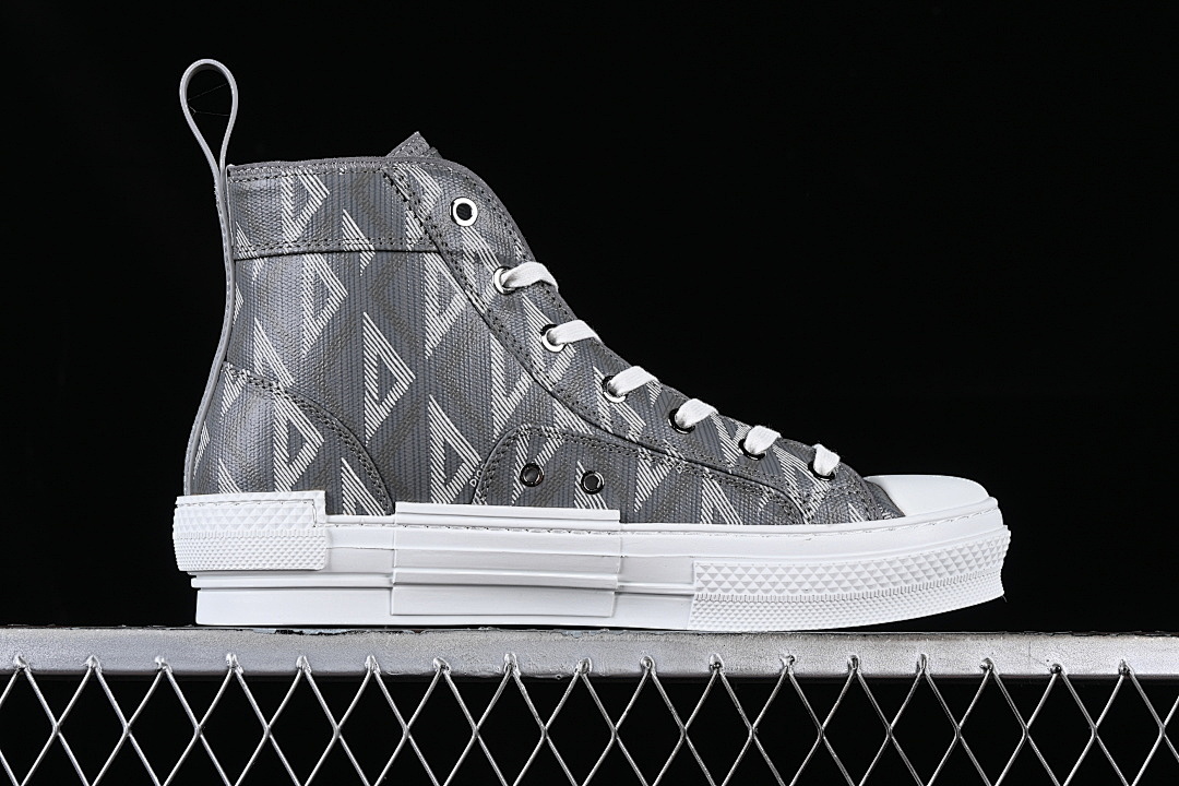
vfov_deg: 18.2
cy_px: 393
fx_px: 2456
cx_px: 590
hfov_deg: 27.0
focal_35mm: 75
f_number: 8
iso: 160
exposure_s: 1/80
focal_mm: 50
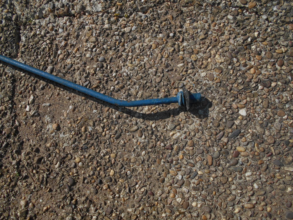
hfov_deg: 67.3
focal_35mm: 26
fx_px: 220
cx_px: 146
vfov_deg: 53.1
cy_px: 110
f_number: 3.2
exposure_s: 1/1600
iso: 80
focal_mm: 4.6
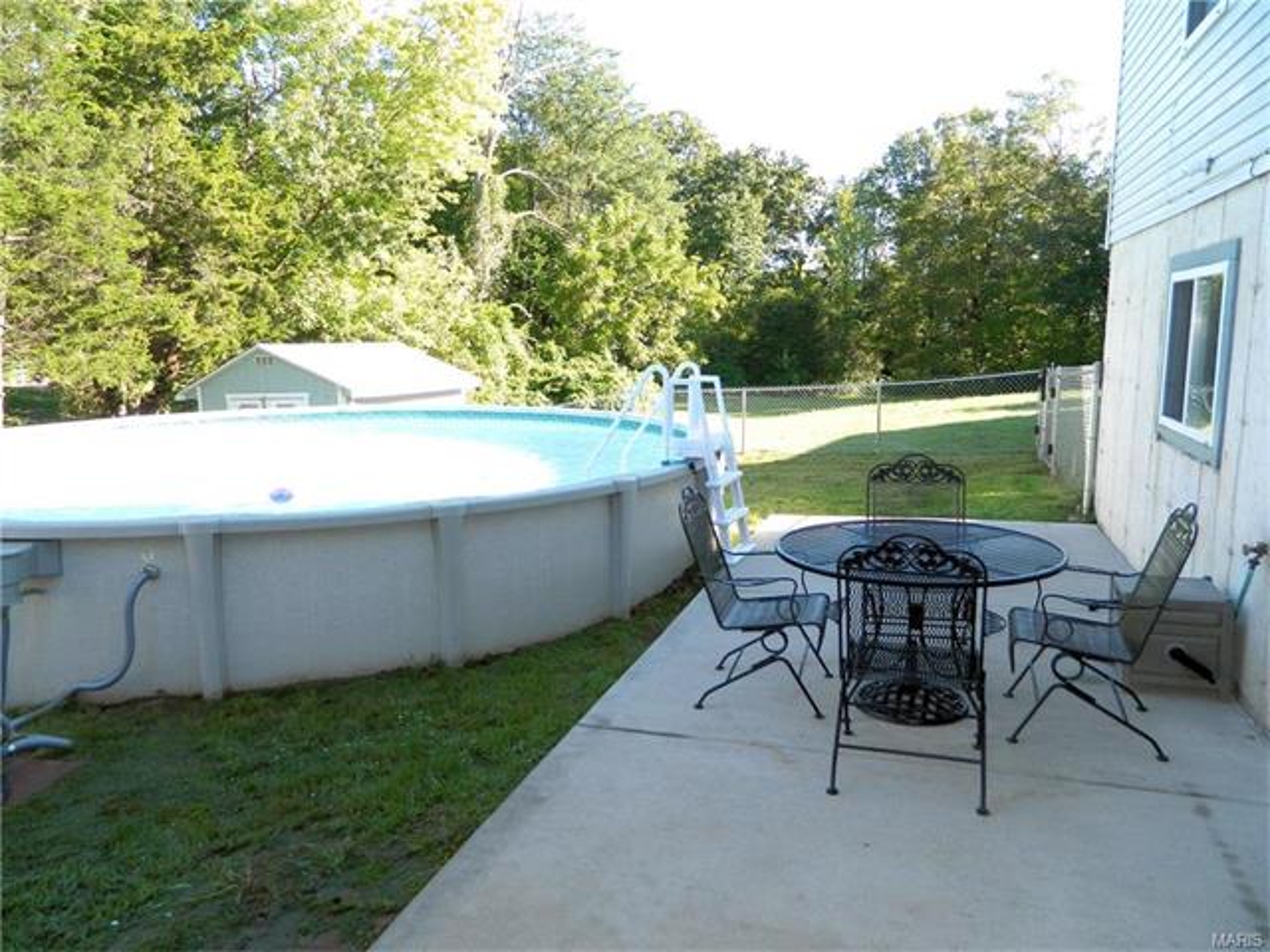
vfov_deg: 54.9
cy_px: 476
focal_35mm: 25
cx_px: 635
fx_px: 917
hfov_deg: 69.4
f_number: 3.1
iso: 110
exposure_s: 1/160
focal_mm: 4.5
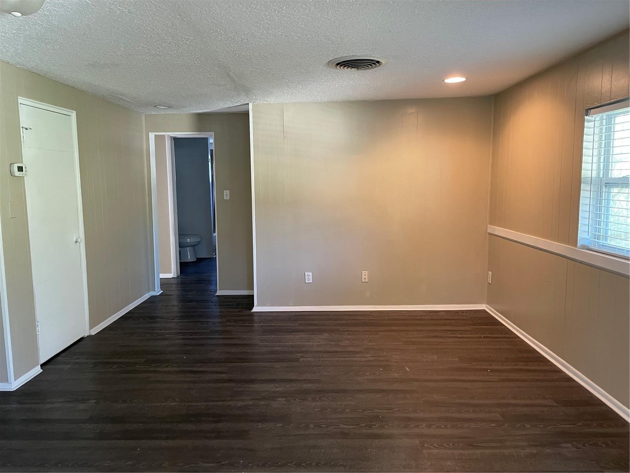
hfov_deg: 67.3
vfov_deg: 53.1
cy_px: 236
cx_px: 315
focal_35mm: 26
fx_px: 473
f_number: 1.6
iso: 400
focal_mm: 4.2
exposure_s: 1/60
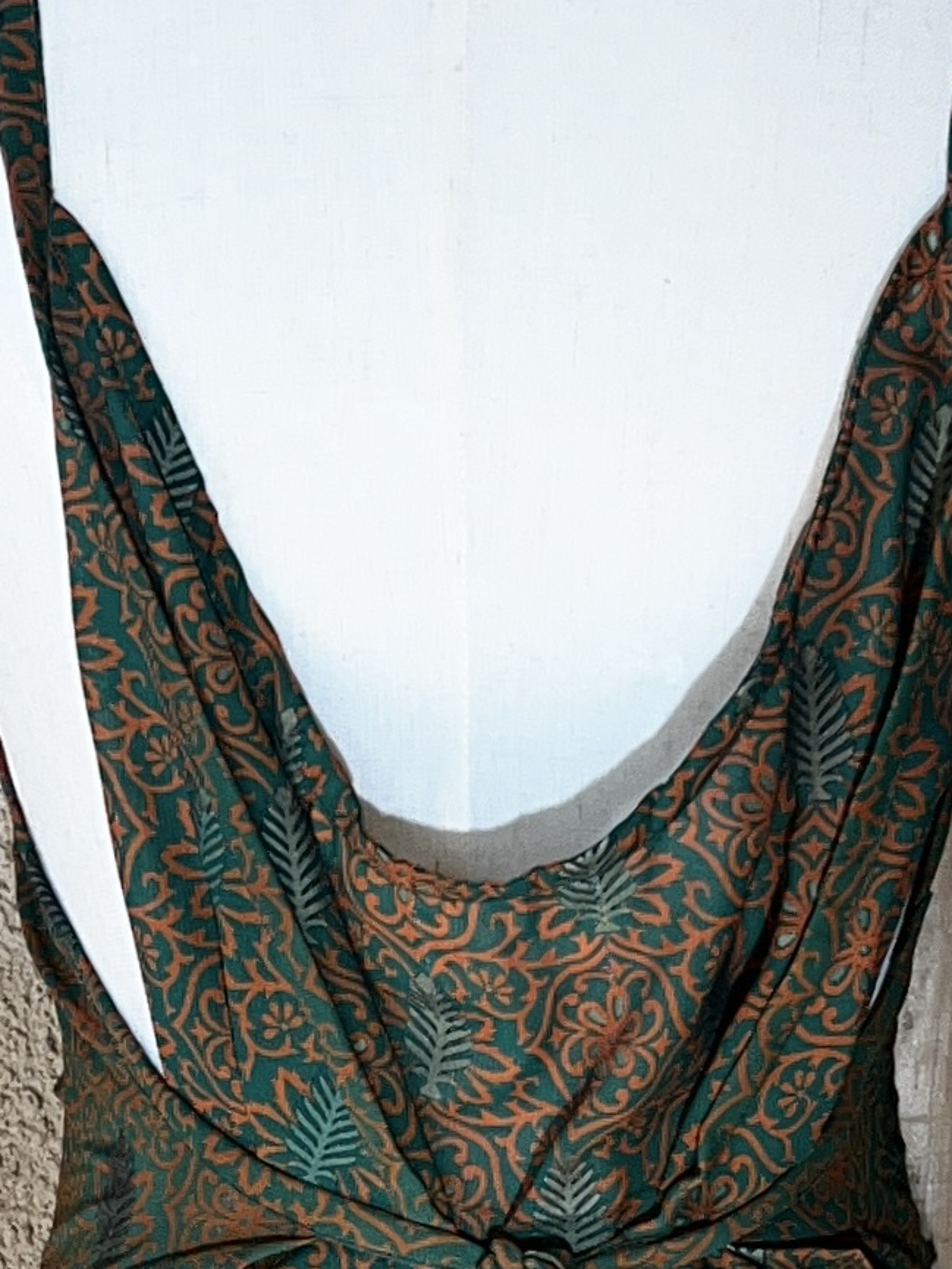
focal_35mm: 51
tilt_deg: -8.7
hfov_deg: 27.9
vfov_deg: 34.7
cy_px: 1208
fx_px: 1870
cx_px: 778
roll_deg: -0.6
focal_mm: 5.7
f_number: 1.5
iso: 32
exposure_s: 1/357
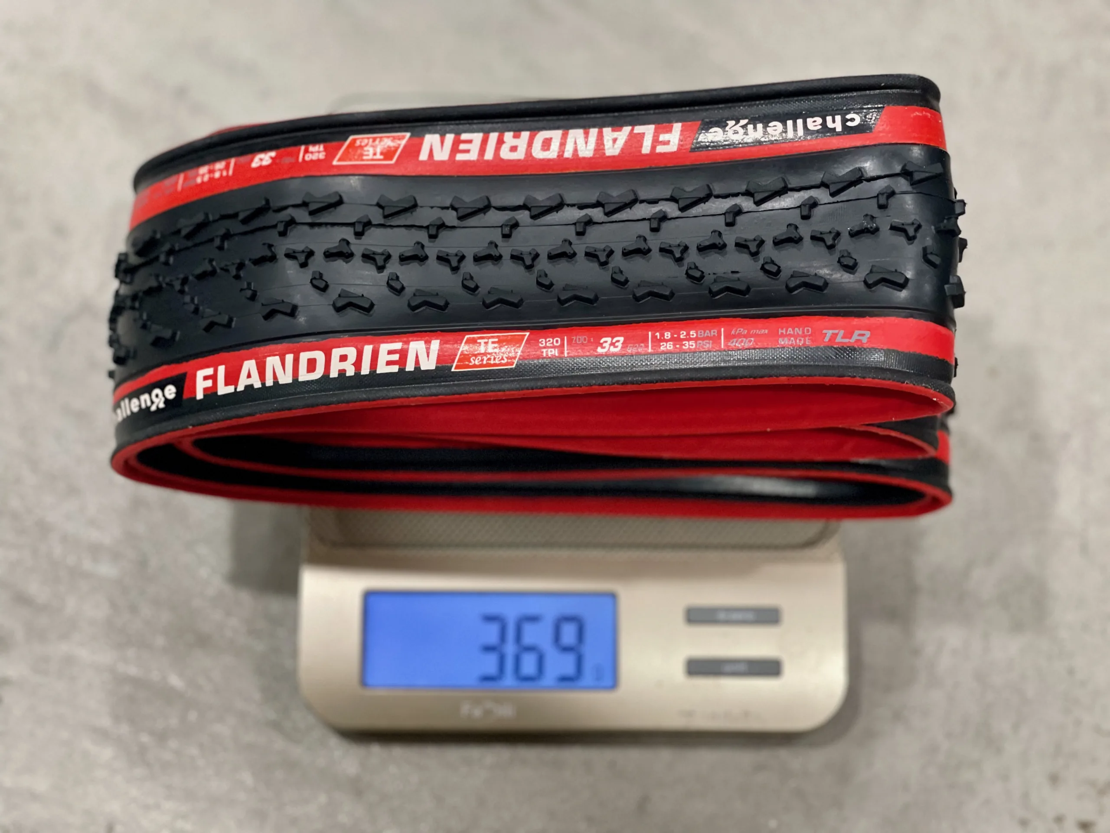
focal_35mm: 64
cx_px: 555
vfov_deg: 22.9
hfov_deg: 30.3
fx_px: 2052
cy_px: 416
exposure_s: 1/40
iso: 320
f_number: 2.2
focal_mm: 7.5
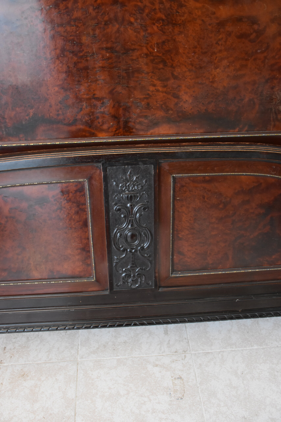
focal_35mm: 33
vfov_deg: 57.2
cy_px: 211
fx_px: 386
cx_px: 140
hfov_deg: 40.0
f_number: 4
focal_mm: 22
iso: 2000
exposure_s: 1/60
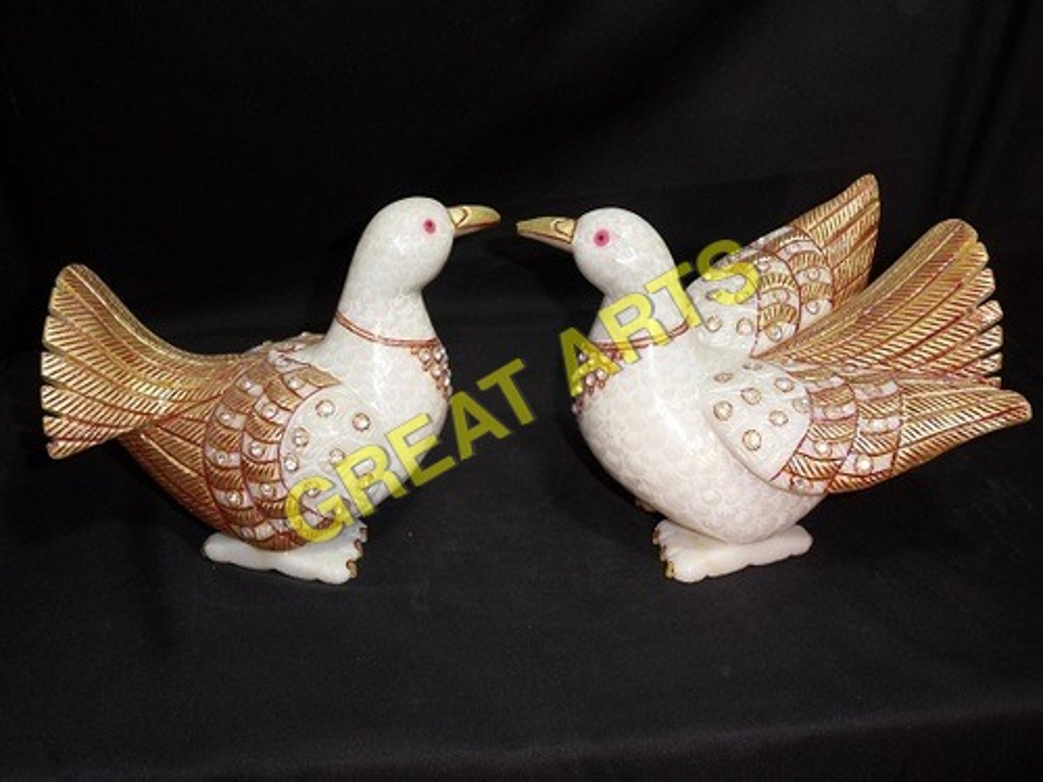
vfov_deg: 34.3
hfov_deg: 44.8
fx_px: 1265
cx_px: 522
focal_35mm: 42
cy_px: 391
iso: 200
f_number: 4.2
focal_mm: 7.6
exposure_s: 1/45
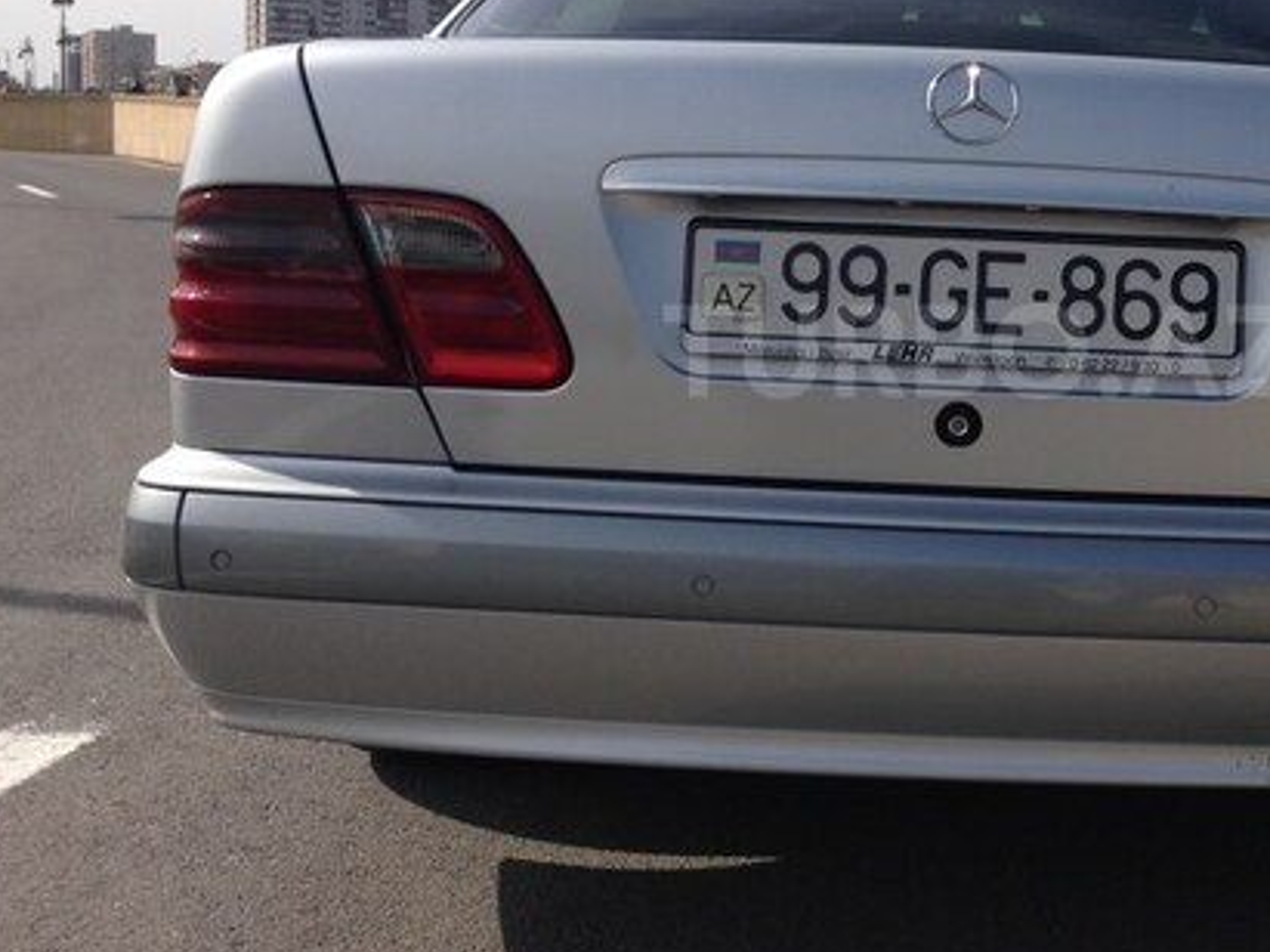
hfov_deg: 35.2
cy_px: 351
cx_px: 980
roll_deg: -1.8
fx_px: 1944
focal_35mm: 53
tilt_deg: -5.3
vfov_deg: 27.4
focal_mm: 4.12
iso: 50
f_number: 2.4
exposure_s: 1/2169
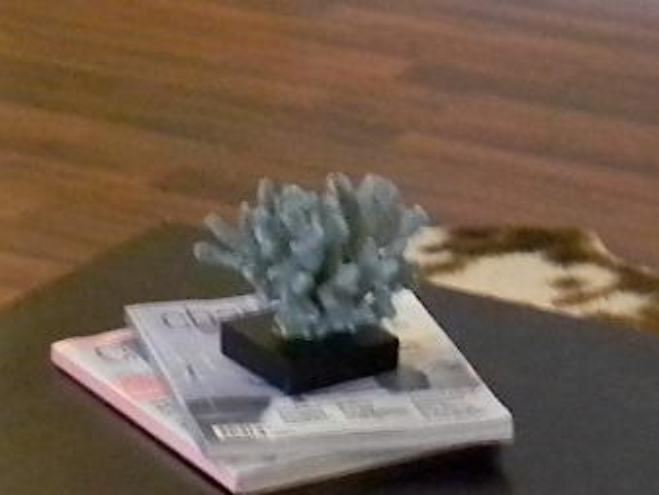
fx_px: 3238
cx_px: -65
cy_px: 31
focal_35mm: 170
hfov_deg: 11.5
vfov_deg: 8.7
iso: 400
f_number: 3.5
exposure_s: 1/10
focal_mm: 5
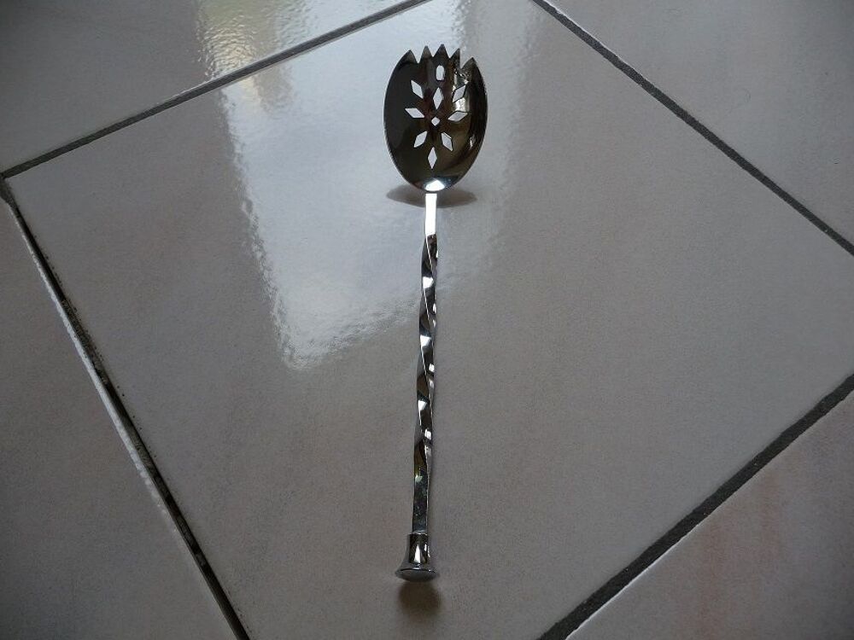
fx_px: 691
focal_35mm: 28
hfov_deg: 63.4
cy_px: 320
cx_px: 427
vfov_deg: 49.7
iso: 100
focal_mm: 4.7
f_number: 3.3
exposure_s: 1/125
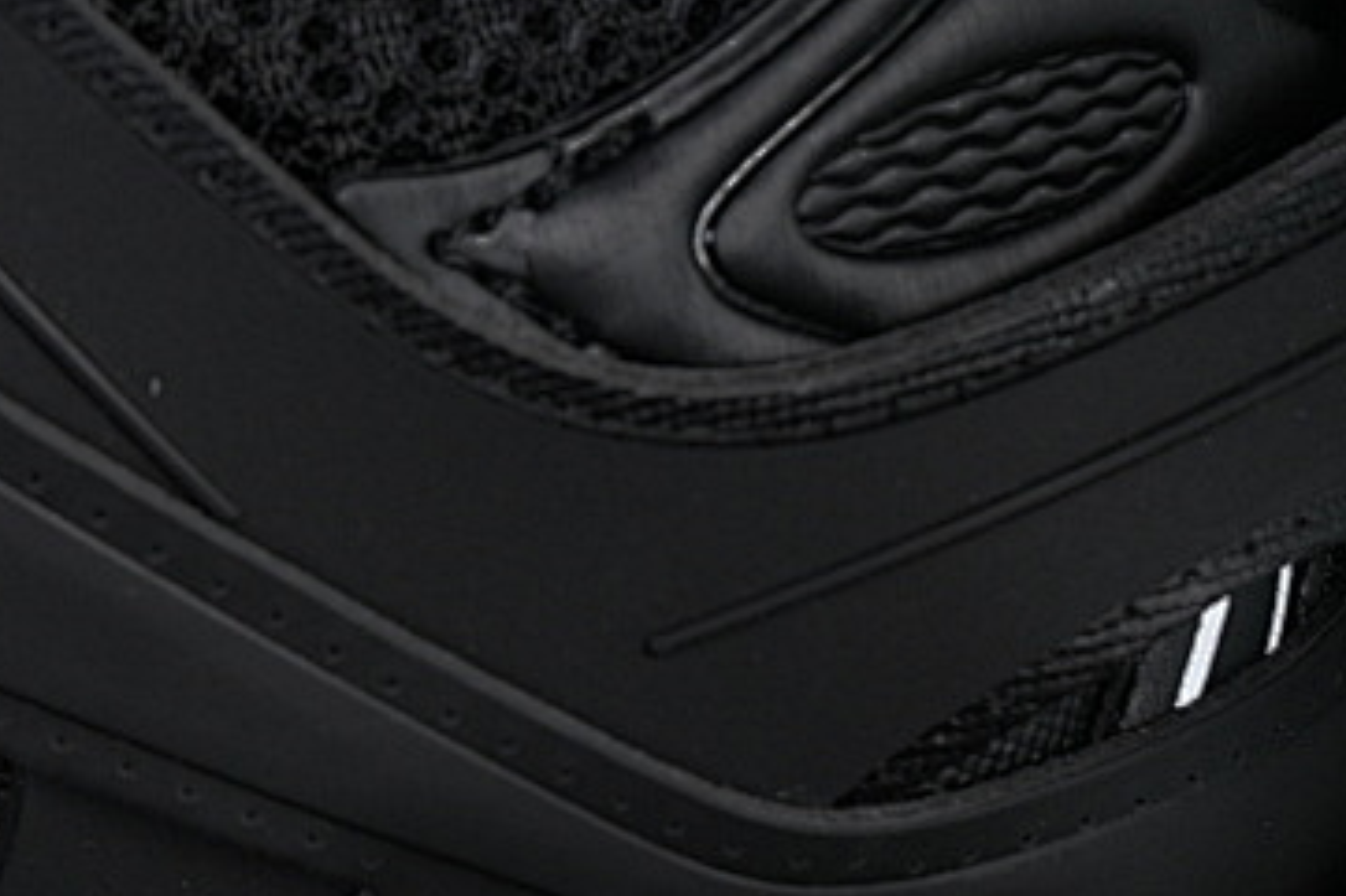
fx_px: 8371
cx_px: -606
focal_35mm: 224
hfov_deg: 9.0
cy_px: 636
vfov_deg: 6.1
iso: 160
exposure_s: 1/50
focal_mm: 50
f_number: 6.3
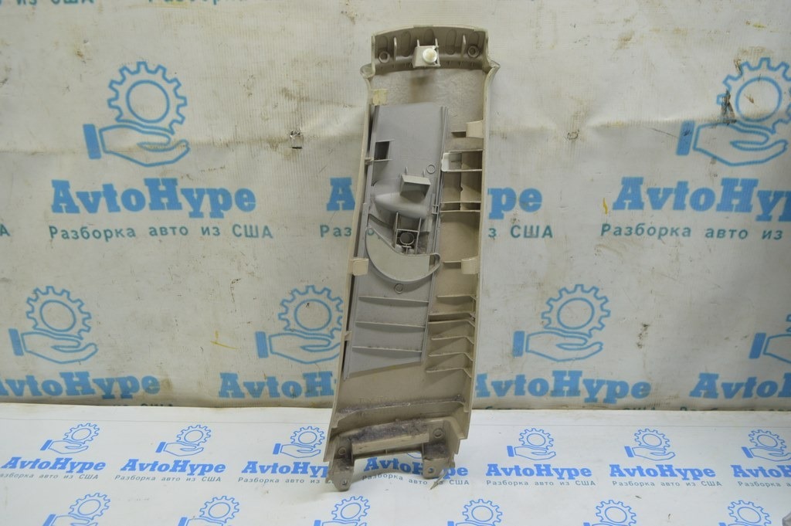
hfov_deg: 62.0
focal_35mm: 30
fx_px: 659
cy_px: 263
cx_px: 396
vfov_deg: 43.5
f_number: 5.6
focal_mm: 20
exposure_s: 1/20
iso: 400
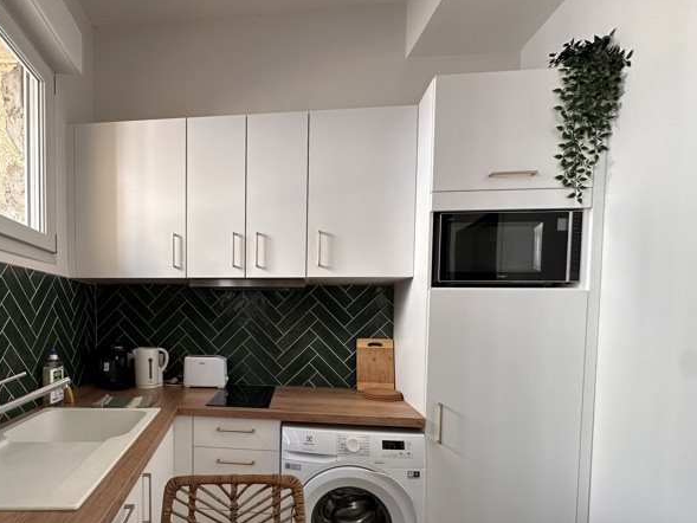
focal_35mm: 19
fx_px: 383
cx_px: 252
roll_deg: -0.8
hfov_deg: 82.7
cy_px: 331
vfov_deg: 67.5
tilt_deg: -2.0
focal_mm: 2.22
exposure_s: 1/100
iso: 200
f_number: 2.2
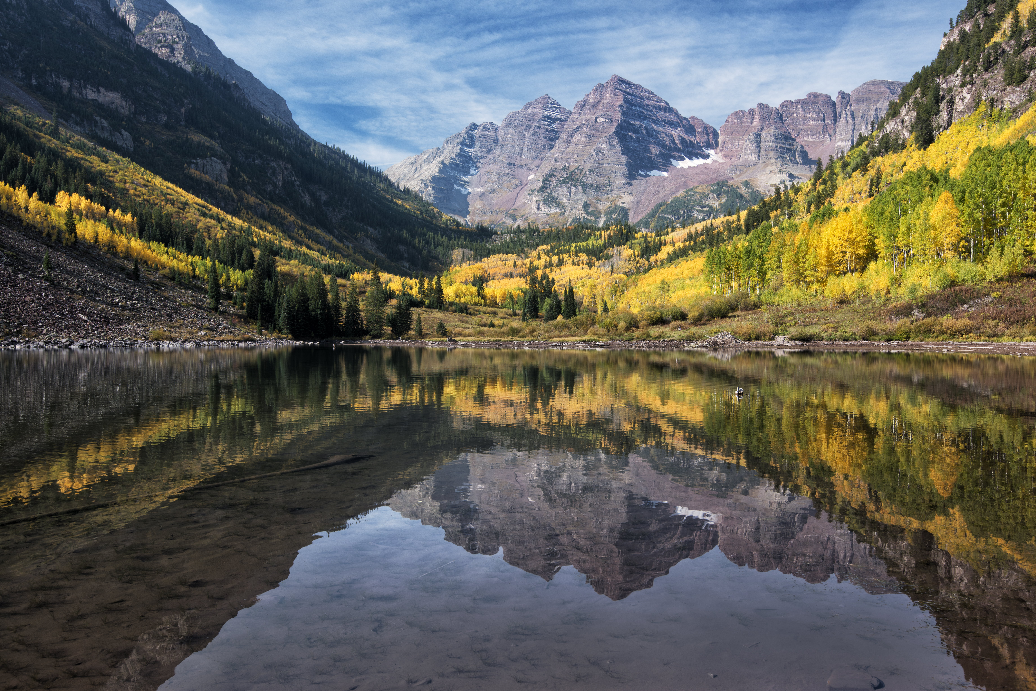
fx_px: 835
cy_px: 346
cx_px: 518
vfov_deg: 45.0
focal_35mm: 29
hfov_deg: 63.6
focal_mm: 29
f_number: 9
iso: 100
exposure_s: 1/50
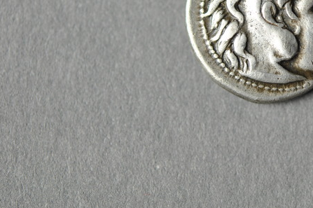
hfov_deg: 12.7
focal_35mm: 161
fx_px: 1398
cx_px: 278
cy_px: 28
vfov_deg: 8.5
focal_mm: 60
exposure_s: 1/50
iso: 200
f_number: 3.3
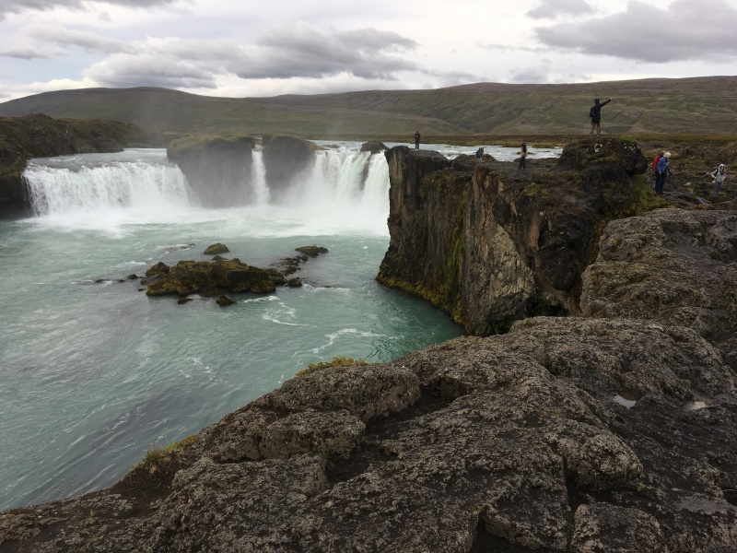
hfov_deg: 61.7
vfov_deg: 48.2
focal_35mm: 29
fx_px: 617
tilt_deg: -12.7
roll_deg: -1.5
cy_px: 276
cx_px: 368
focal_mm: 4.15
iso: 25
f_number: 2.2
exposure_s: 1/499
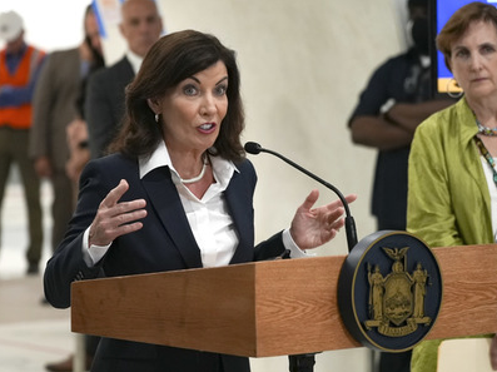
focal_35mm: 156
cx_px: 227
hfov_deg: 12.7
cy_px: 187
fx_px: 2238
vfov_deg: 9.5
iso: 5000
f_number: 5
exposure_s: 1/400
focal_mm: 143
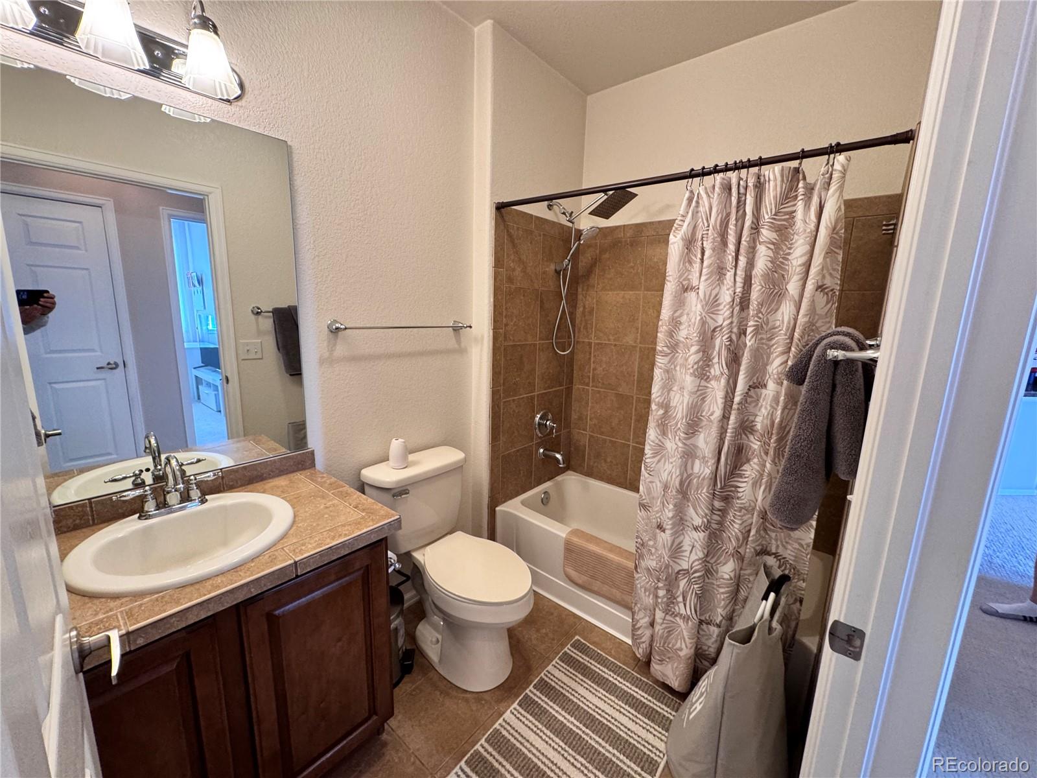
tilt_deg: -11.6
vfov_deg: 85.7
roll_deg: -1.9
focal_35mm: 14
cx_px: 518
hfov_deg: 102.1
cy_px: 389
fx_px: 419
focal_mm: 2.22
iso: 200
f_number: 2.2
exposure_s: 1/60
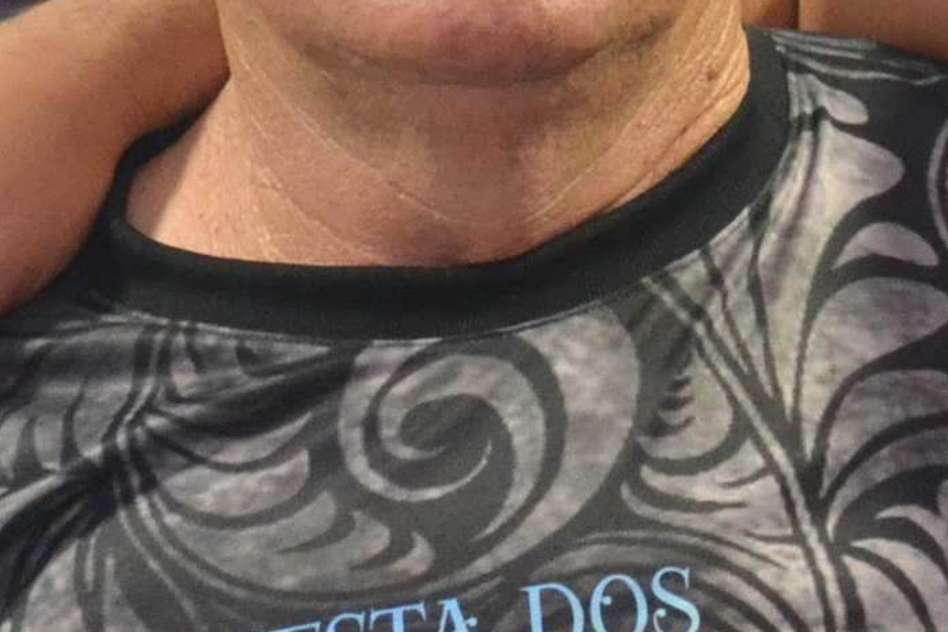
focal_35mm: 259
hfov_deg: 7.8
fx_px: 6832
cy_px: 60
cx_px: 1260
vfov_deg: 5.3
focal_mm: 35
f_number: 5
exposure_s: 1/15
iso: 2000
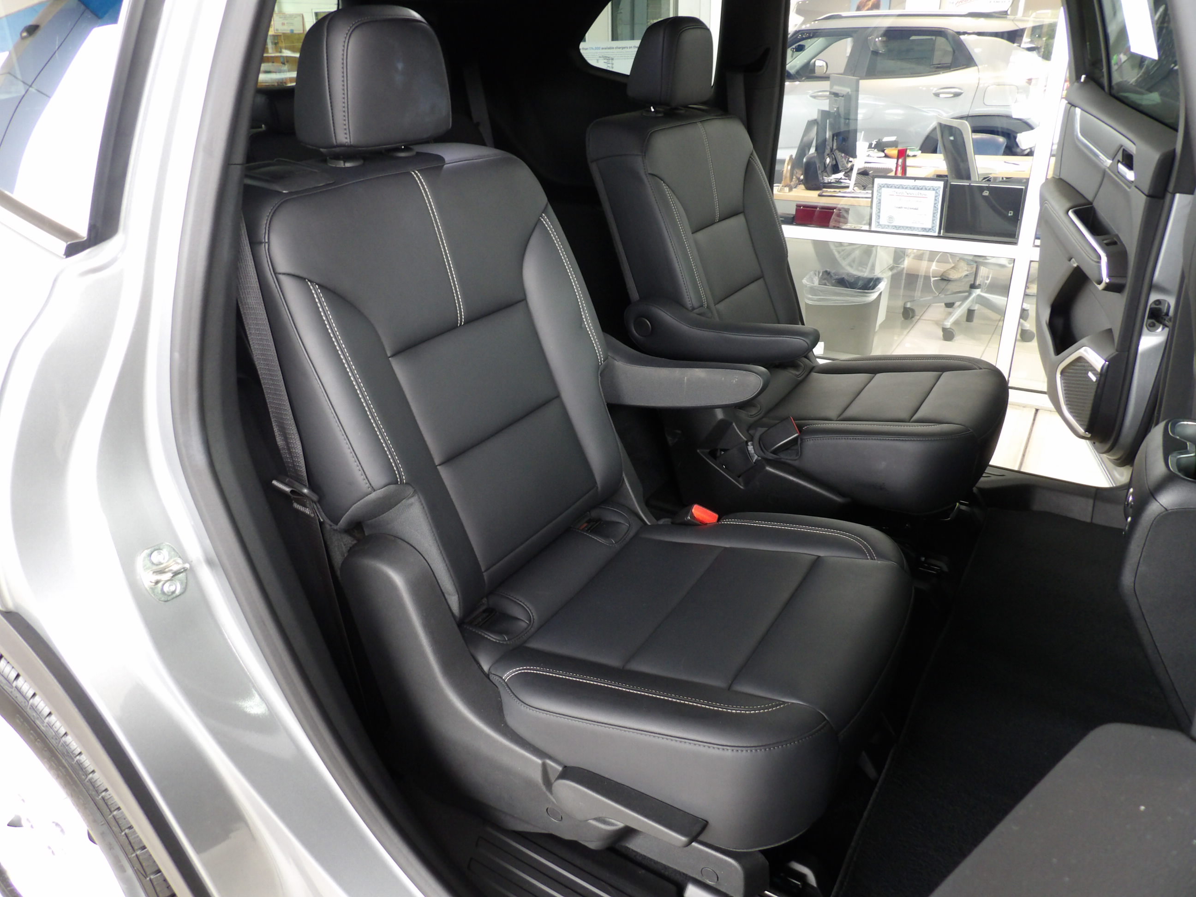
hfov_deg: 71.6
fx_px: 829
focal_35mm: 24
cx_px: 598
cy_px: 448
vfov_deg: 56.8
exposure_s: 1/17
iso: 212
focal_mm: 4.3
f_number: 3.2
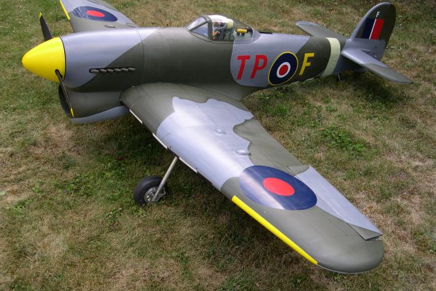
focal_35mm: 40
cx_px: 218
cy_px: 128
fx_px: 485
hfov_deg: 48.4
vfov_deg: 33.4
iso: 100
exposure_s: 1/153
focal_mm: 8
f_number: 2.8
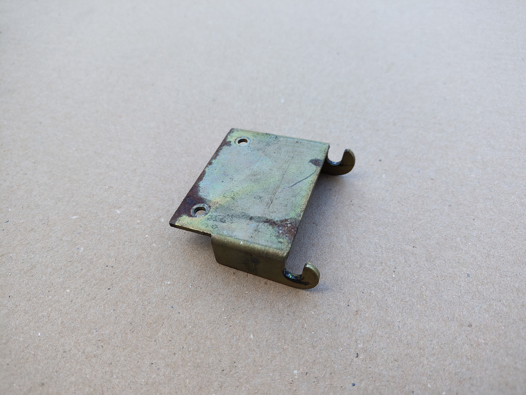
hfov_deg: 71.6
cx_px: 263
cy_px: 198
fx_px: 365
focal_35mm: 24
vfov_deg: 56.8
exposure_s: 1/320
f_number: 1.8
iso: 100
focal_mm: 5.56
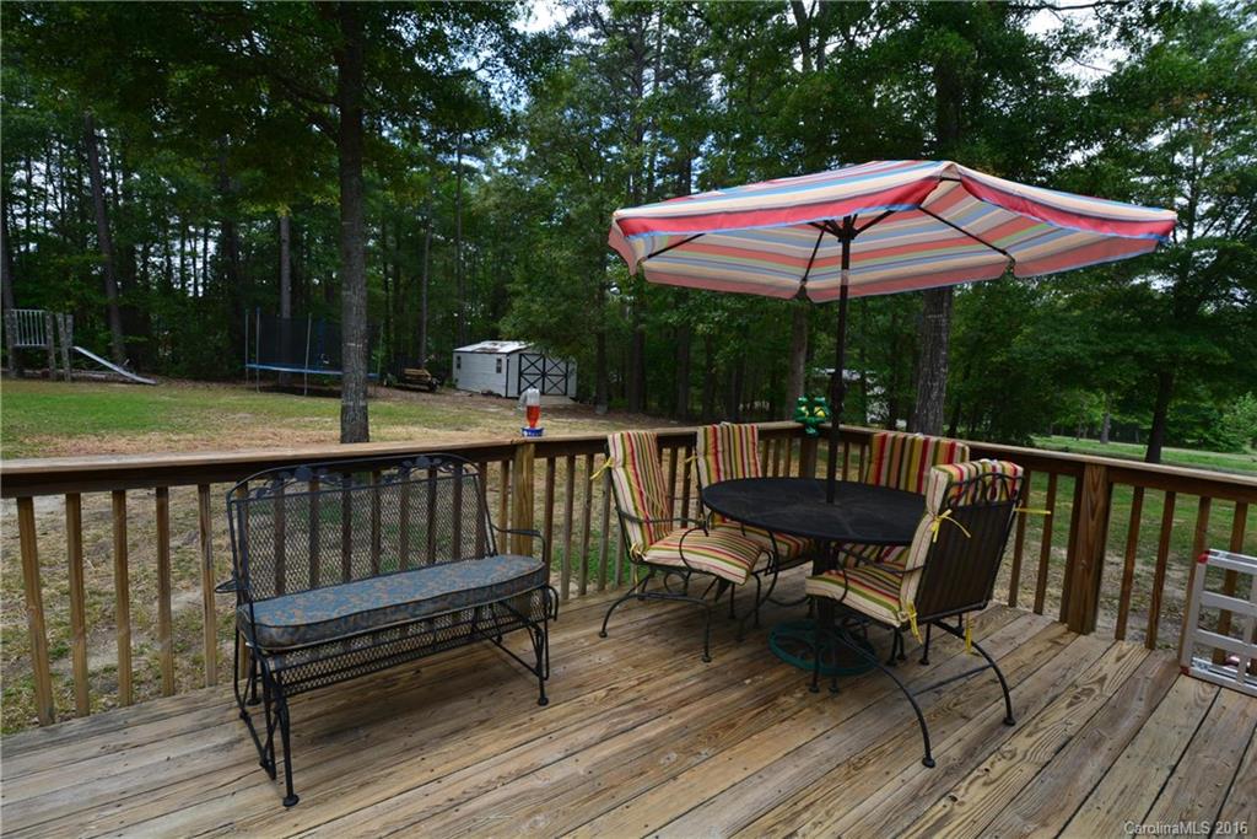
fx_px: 576
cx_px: 628
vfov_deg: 72.1
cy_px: 420
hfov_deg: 95.0
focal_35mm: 16
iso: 400
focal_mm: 11
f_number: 9
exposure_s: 1/160
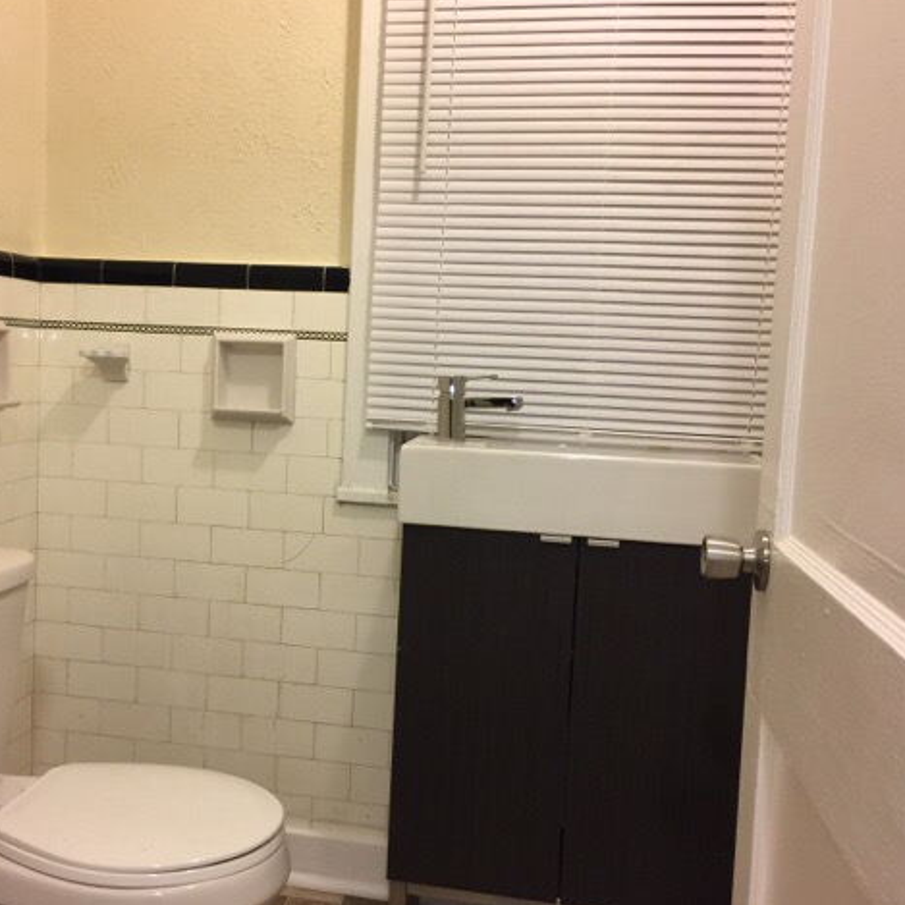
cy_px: 450
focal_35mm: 35
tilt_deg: -5.1
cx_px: 357
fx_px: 1035
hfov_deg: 46.9
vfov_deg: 47.2
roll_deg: -2.2
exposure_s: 1/15
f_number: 2.2
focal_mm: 4.15
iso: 64
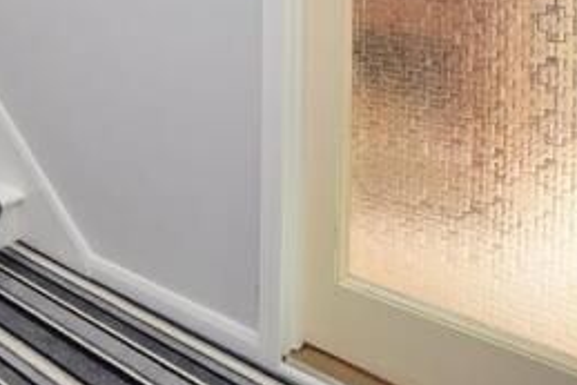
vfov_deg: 29.8
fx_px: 609
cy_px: -83
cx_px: -58
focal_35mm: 38
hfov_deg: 40.7
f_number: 5.6
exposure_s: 1/2
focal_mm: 10
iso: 400
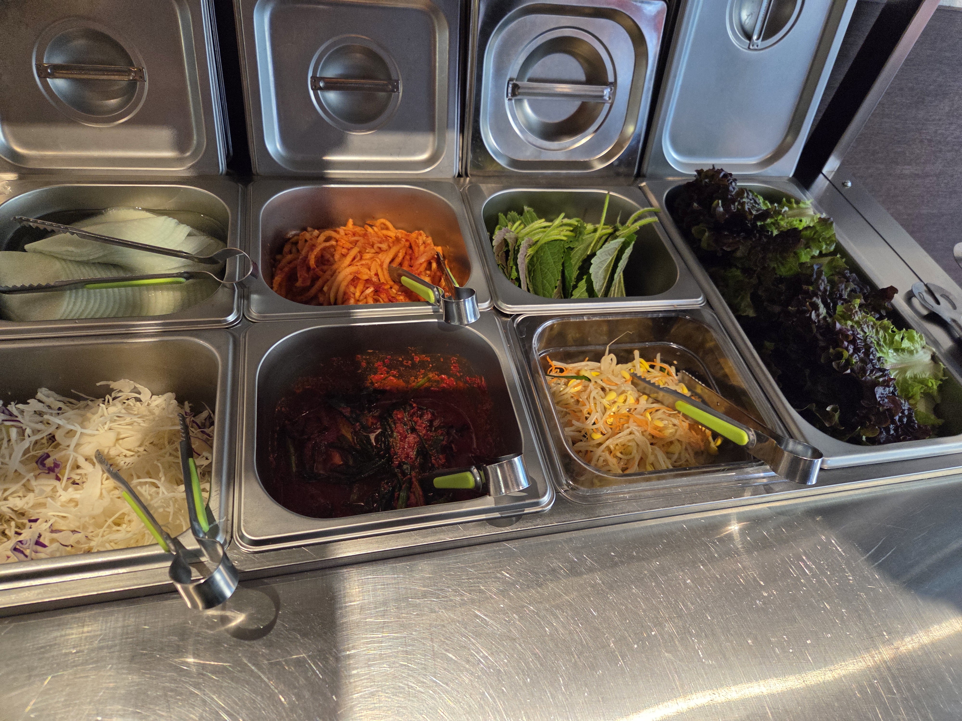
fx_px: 639
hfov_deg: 73.9
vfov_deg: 58.9
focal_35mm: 23
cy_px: 360
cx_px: 481
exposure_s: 1/120
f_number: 1.8
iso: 250
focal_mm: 5.4
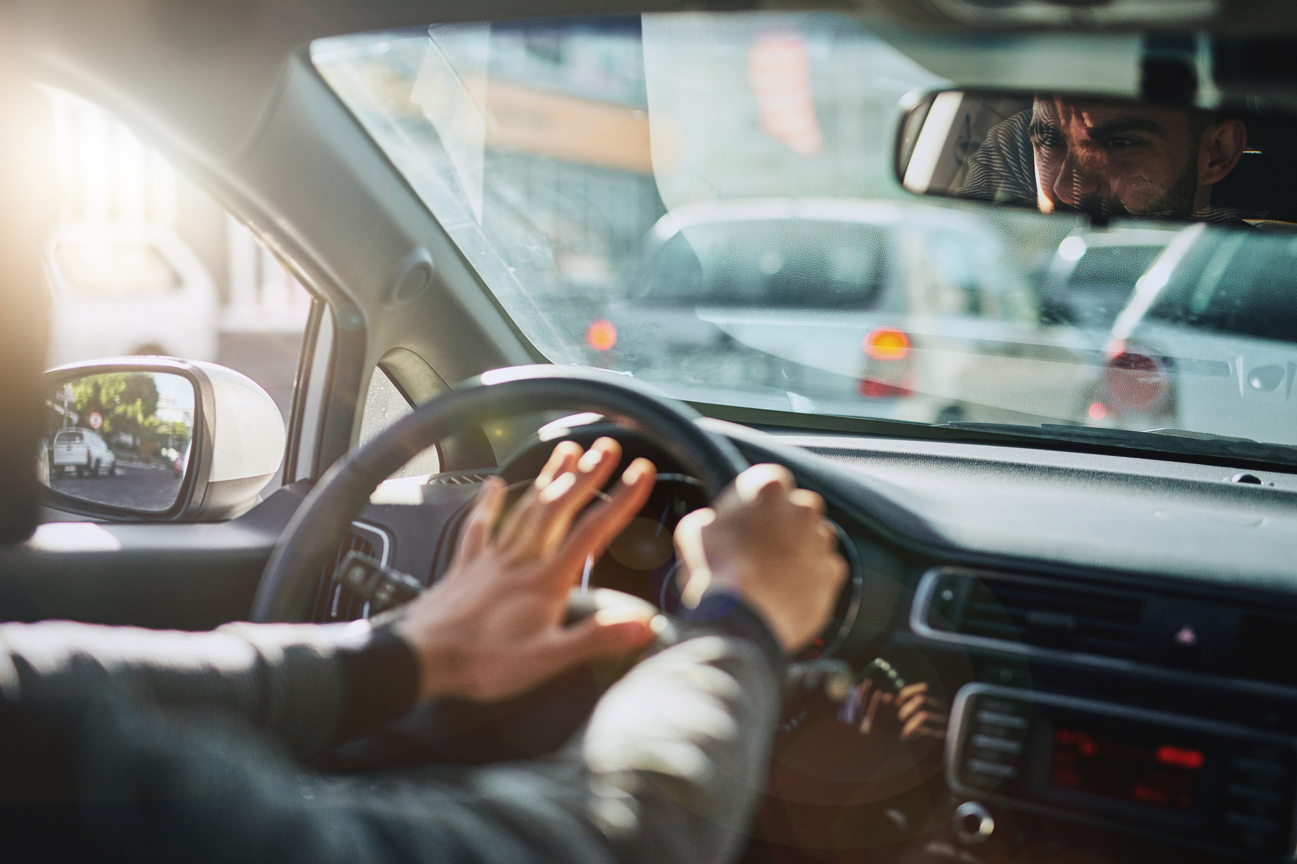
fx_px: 1837
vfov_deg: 26.5
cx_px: 652
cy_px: 429
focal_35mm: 51
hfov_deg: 38.9
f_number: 1.8
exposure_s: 1/8000
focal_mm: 50
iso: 250
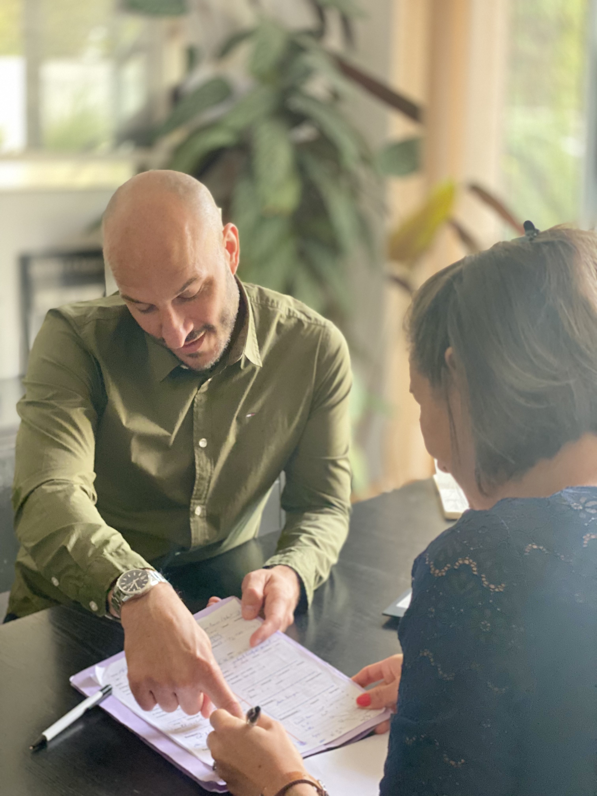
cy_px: 398
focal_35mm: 52
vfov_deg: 36.8
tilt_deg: -10.1
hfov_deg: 28.0
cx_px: 298
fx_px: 1196
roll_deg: +0.2
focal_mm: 6
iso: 250
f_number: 2
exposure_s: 1/97
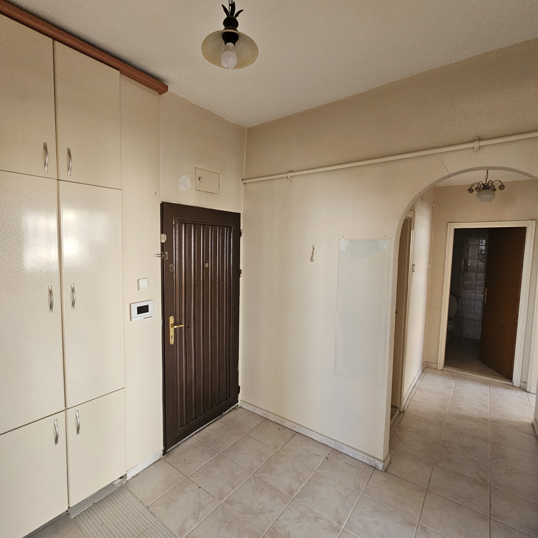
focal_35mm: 16
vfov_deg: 87.4
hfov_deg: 87.0
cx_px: 236
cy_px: 268
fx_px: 281
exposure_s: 1/100
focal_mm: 2.2
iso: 320
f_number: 2.2
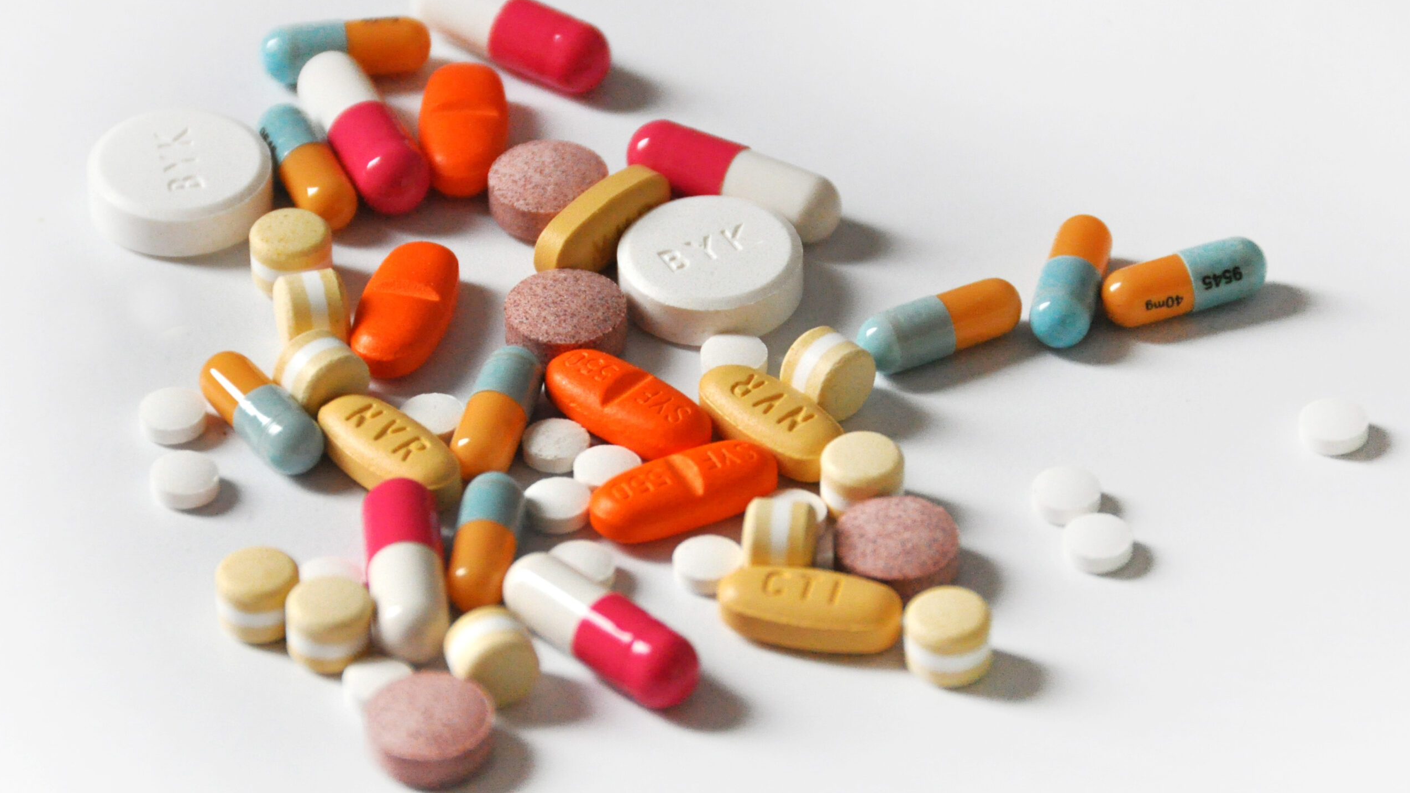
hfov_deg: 6.9
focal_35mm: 315
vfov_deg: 3.9
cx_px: 704
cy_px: 405
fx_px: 11777
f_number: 5.6
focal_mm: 200
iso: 1400
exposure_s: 1/125
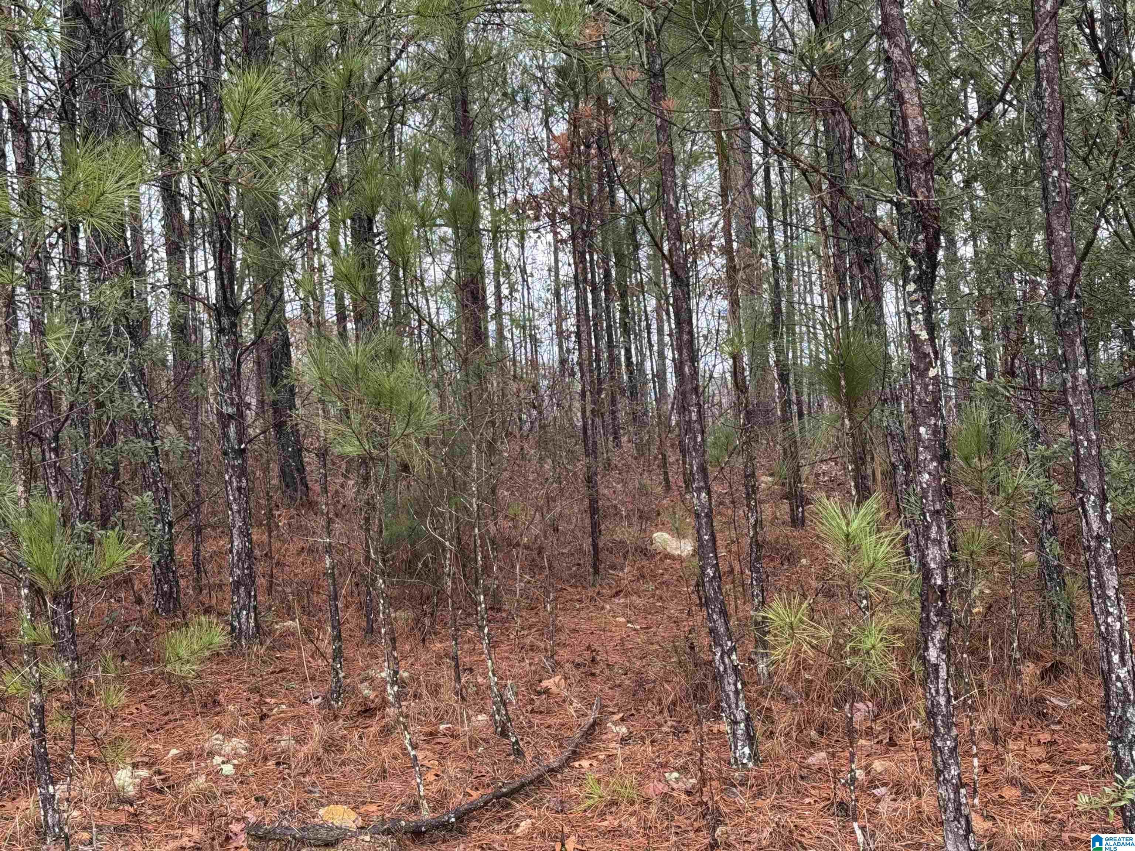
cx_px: 568
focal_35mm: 48
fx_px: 1574
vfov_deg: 30.3
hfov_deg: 39.7
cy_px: 426
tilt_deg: -3.0
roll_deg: +0.9
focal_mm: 6.76
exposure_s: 1/121
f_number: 1.78
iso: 50
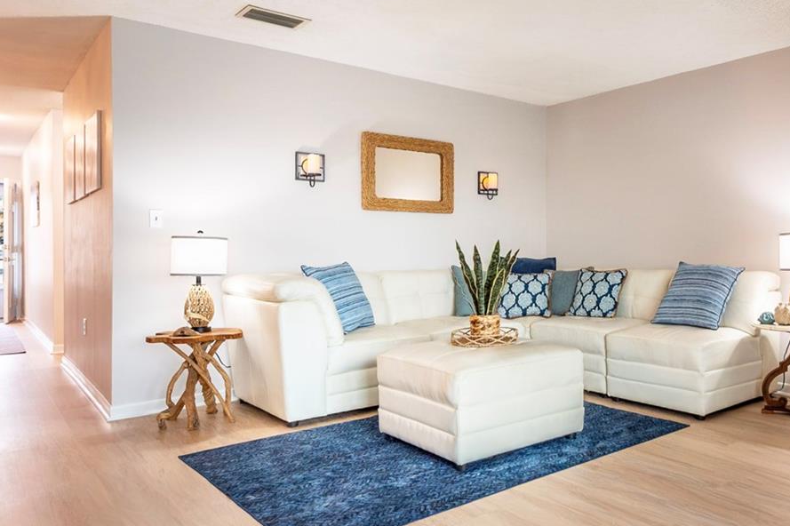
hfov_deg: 63.3
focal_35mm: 27
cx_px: 597
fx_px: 592
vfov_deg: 47.8
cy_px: 232
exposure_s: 1/15
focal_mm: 10
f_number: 11
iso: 180
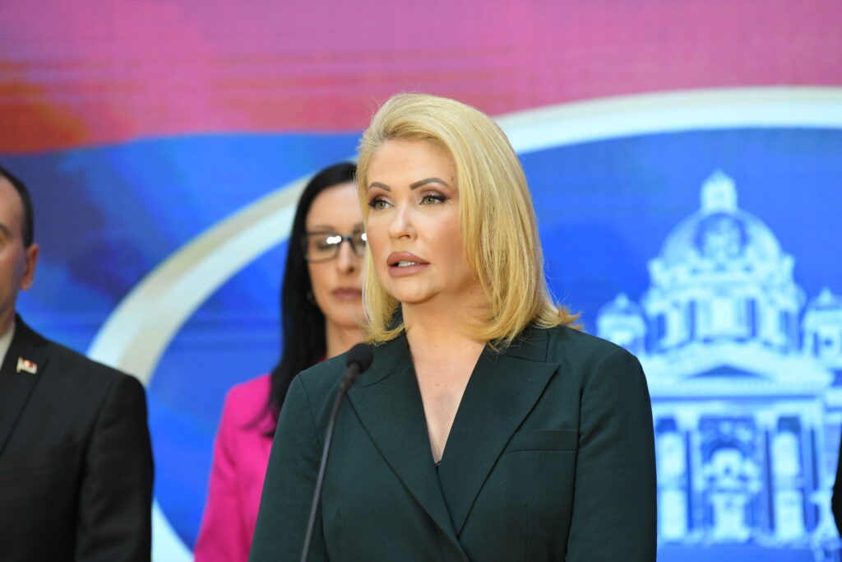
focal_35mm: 200
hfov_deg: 10.3
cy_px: 281
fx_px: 4678
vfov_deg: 6.9
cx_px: 421
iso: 3200
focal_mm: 200
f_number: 4
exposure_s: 1/320
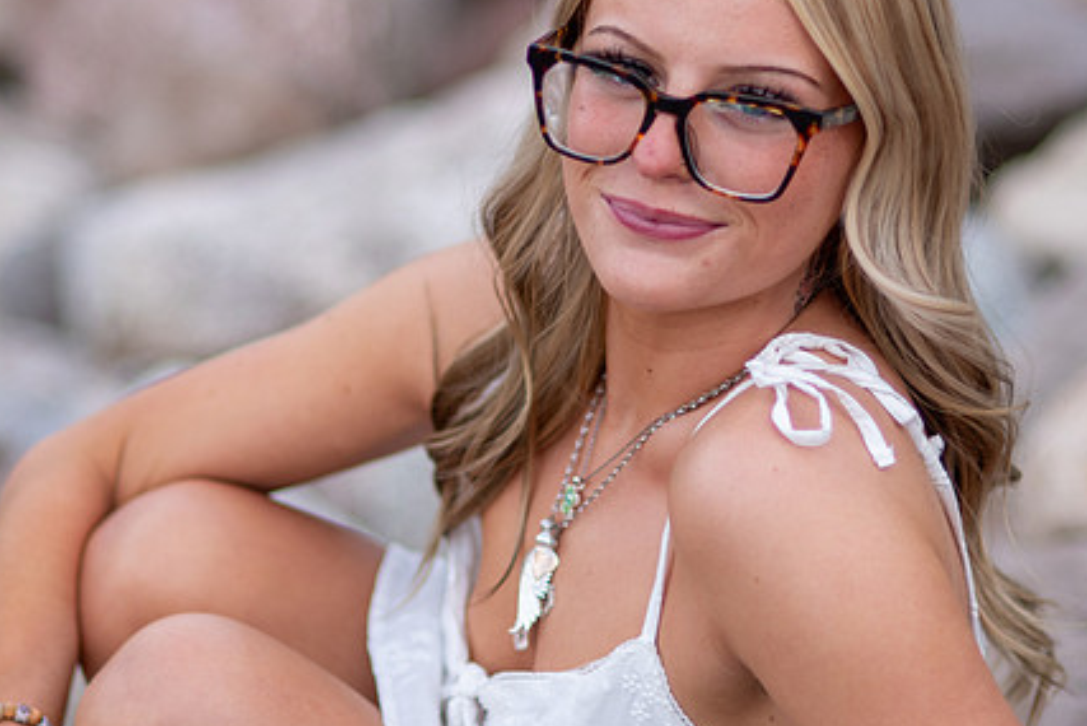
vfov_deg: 7.9
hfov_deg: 11.9
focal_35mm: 173
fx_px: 5225
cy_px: 292
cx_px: 580
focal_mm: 85
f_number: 1.8
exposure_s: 1/1000
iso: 200
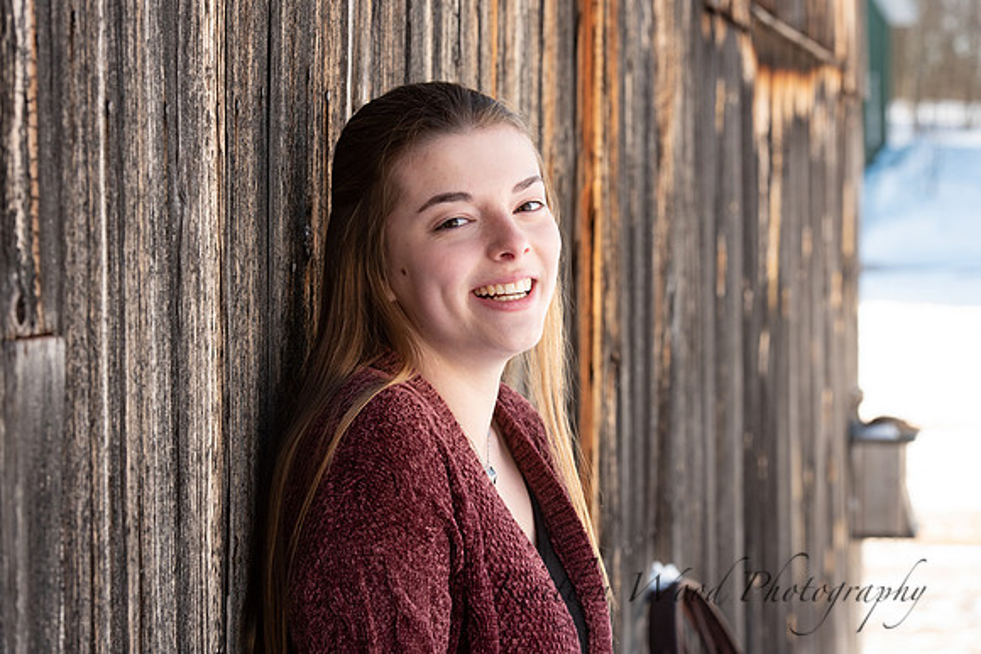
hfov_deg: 18.6
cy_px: 327
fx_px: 2998
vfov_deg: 12.5
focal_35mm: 110
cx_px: 490
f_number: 8
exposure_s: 1/200
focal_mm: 110
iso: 400
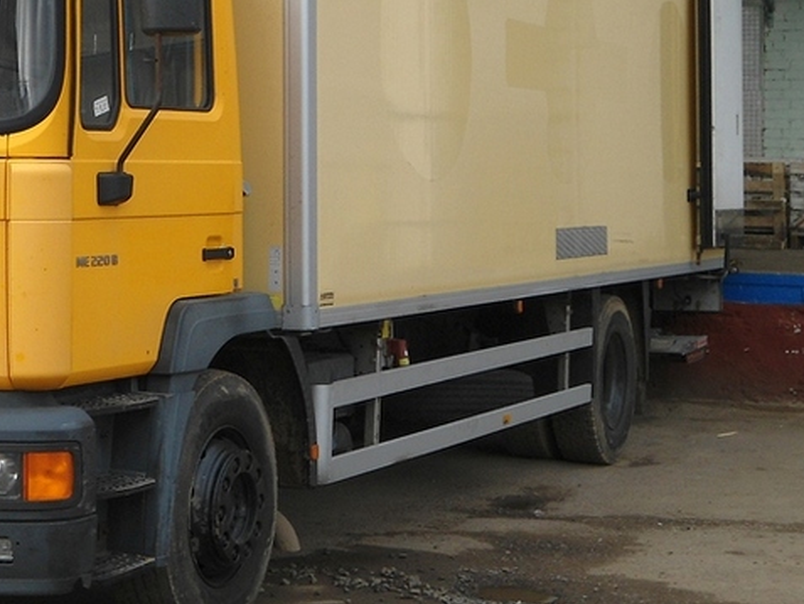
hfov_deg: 21.1
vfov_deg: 16.1
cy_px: 121
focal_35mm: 91
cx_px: 77
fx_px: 2114
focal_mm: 7.9
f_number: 3.5
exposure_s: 1/400
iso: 80
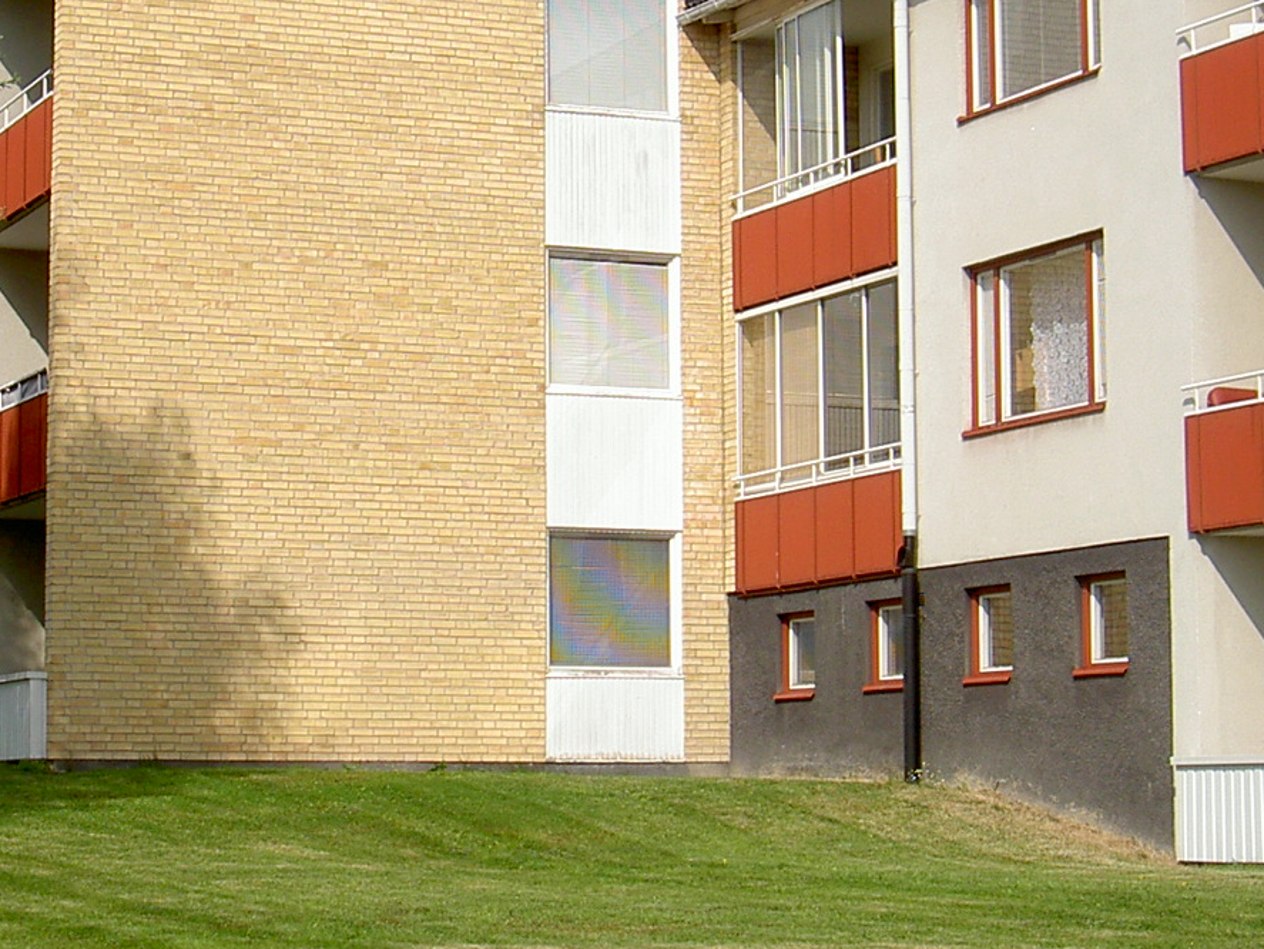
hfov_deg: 21.6
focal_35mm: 90
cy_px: 506
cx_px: 386
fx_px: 3288
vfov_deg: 16.4
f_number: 4.7
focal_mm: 8
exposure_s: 1/400
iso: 100
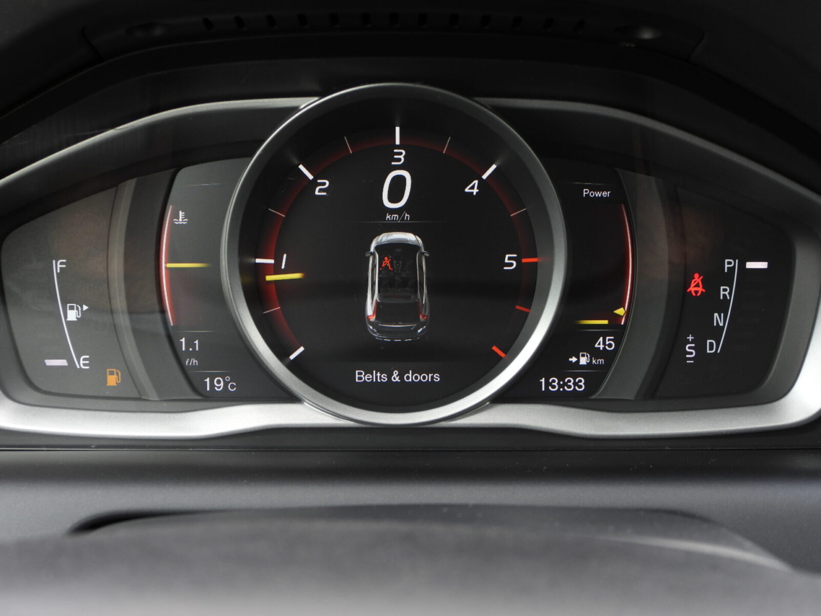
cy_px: 308
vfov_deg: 24.4
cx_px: 410
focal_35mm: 60
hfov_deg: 32.2
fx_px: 1423
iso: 100
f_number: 3.5
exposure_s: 1/80
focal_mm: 10.7
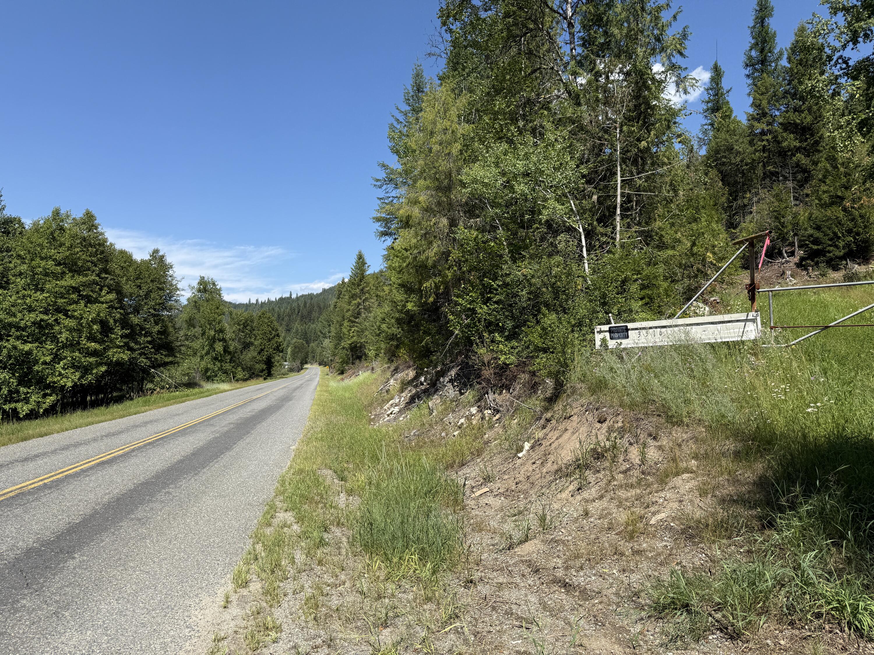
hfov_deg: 71.6
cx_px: 437
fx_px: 606
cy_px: 328
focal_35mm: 24
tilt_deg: +3.2
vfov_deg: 56.8
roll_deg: -0.9
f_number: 1.78
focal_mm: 6.76
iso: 80
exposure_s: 1/3953
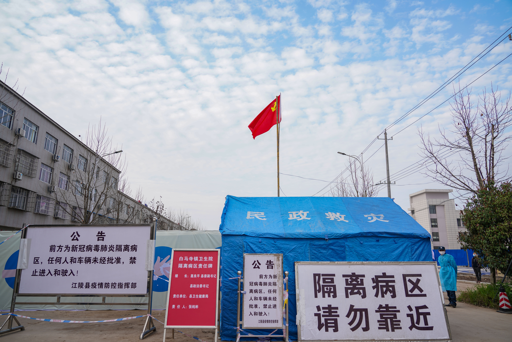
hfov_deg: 73.7
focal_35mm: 24
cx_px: 256
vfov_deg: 53.1
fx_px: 341
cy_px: 171
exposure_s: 1/250
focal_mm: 24
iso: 100
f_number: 4
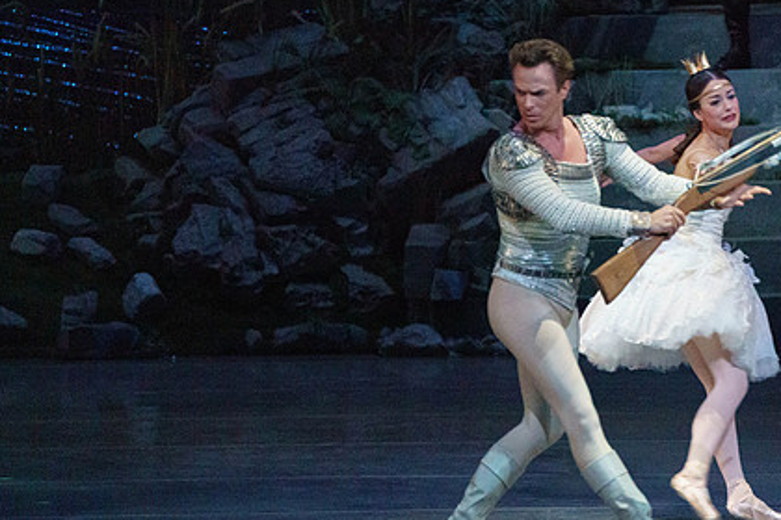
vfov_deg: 2.6
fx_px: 11541
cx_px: 523
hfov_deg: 3.9
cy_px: 261
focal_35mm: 532
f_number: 5.6
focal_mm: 385
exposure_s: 1/320
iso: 8000
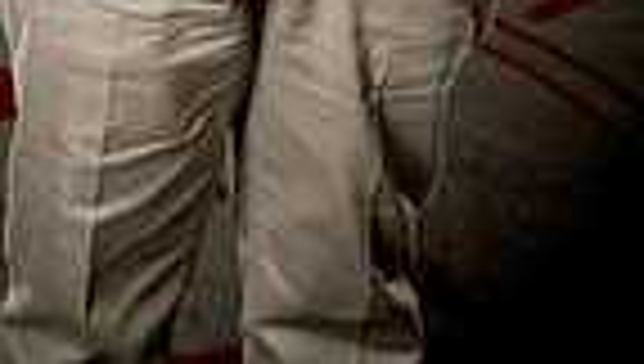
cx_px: 239
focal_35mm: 204
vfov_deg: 5.7
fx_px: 3489
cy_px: -629
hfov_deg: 10.5
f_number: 4.5
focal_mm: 62
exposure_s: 1/250
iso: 250
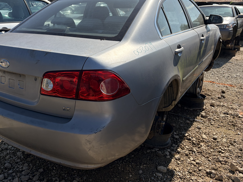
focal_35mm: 34
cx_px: 88
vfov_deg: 41.4
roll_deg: -1.6
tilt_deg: -12.0
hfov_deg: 53.2
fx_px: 239
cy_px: 64
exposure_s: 1/4065
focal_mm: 5.96
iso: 50
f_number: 1.6
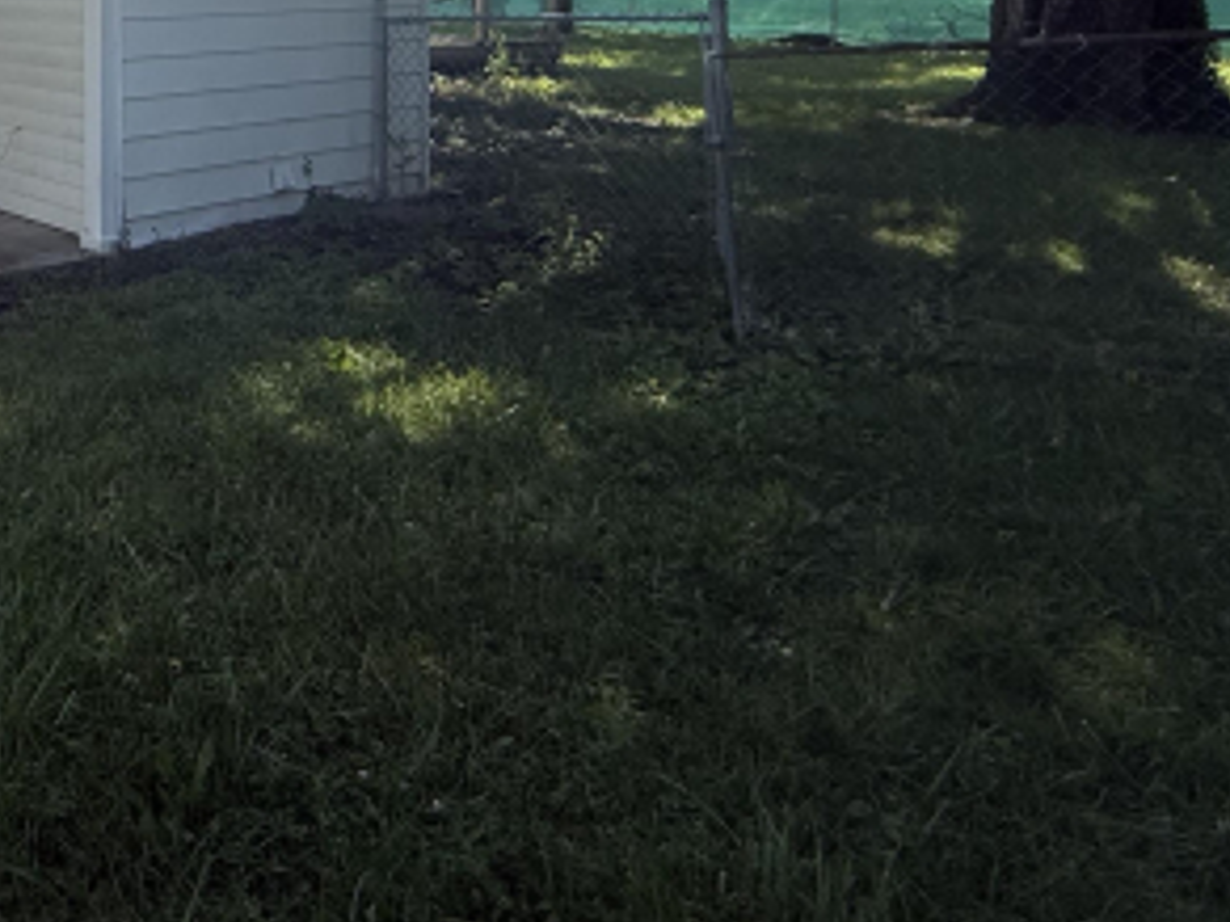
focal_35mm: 32
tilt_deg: +1.8
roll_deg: -0.2
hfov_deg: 43.9
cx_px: -120
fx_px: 1137
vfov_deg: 38.2
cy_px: -42
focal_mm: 2.22
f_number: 2.2
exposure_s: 1/1235
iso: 50
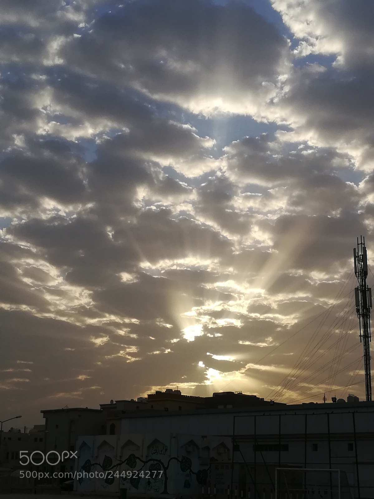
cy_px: 250
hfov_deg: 26.6
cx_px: 187
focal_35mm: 55
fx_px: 792
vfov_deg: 34.9
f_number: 2.2
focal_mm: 3.83
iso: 50
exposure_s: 1/1258
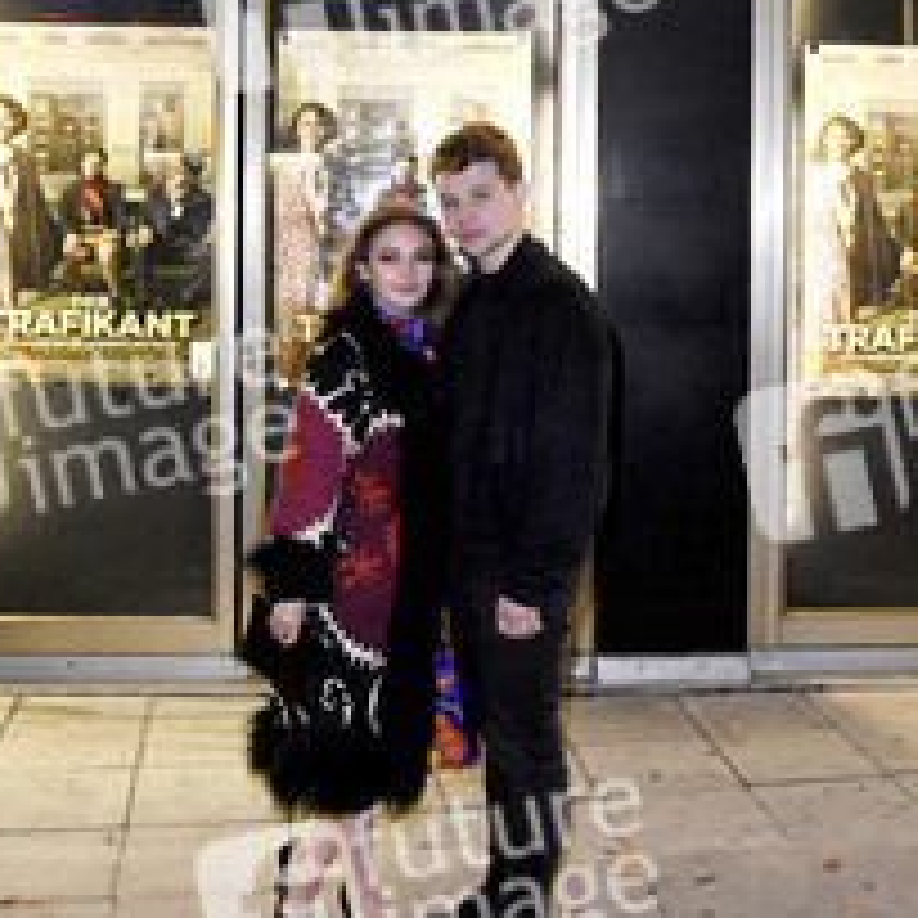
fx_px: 1500
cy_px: 212
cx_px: 558
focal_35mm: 50
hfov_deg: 33.9
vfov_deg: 33.2
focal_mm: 20
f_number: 6.3
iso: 3200
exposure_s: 1/60
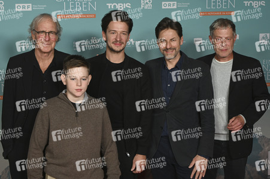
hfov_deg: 34.0
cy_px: 90
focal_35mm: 59
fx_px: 442
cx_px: 135
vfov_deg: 23.0
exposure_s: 1/200
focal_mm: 59
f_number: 6
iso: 1000
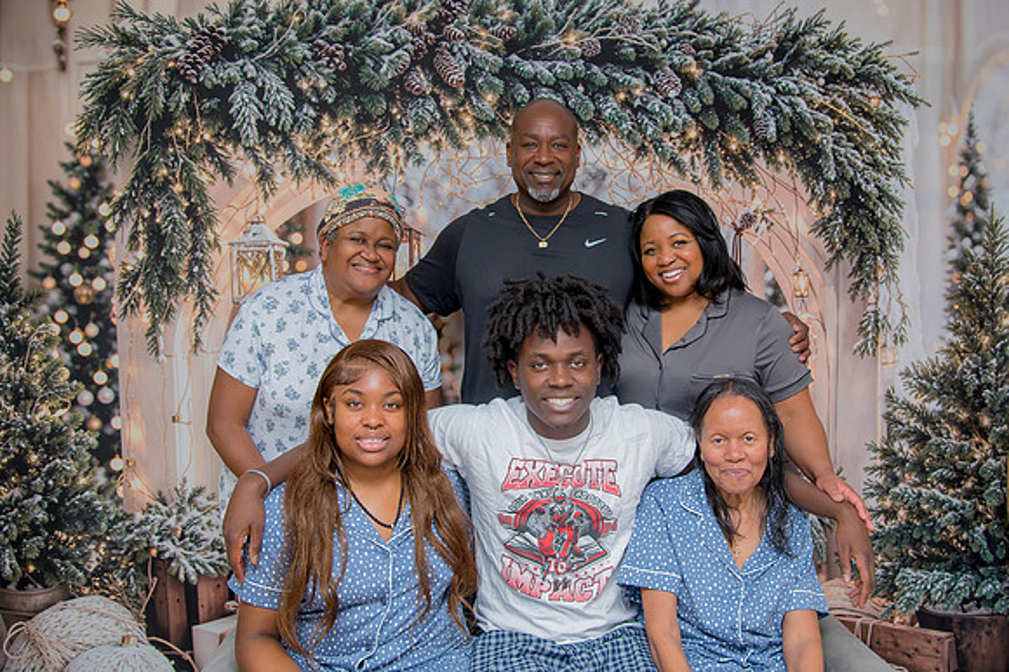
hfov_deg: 56.3
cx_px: 539
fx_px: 943
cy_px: 336
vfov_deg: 39.2
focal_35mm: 34
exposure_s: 1/200
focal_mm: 31
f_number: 4
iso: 100
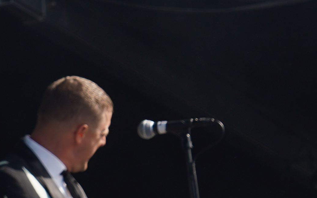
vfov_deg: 2.8
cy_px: -168
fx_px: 4104
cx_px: -268
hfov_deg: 4.4
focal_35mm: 475
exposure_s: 1/200
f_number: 6.3
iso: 100
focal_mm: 81
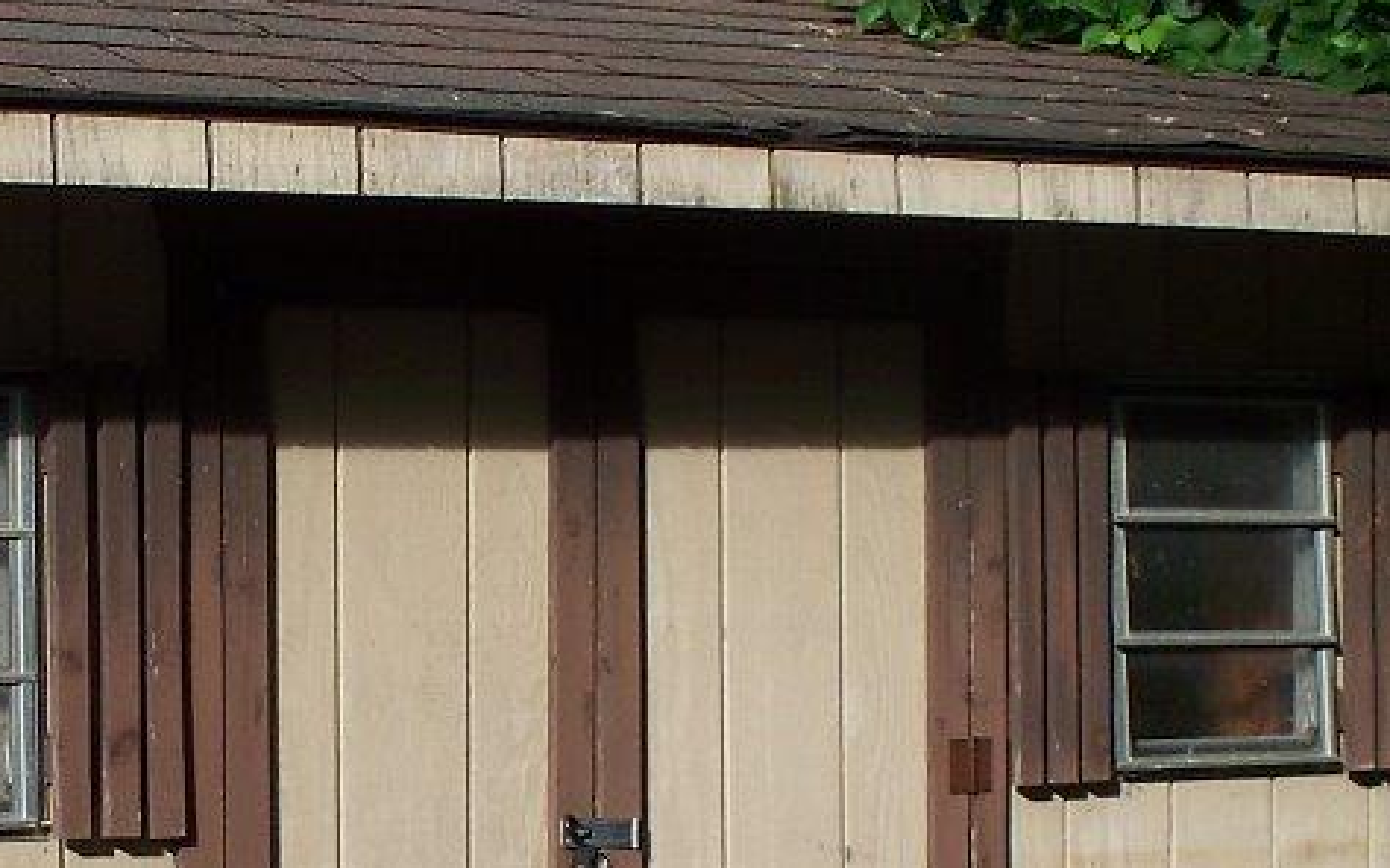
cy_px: 874
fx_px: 4393
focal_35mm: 116
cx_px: 282
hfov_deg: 17.8
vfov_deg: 11.2
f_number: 5
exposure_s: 1/320
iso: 80
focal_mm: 7.54
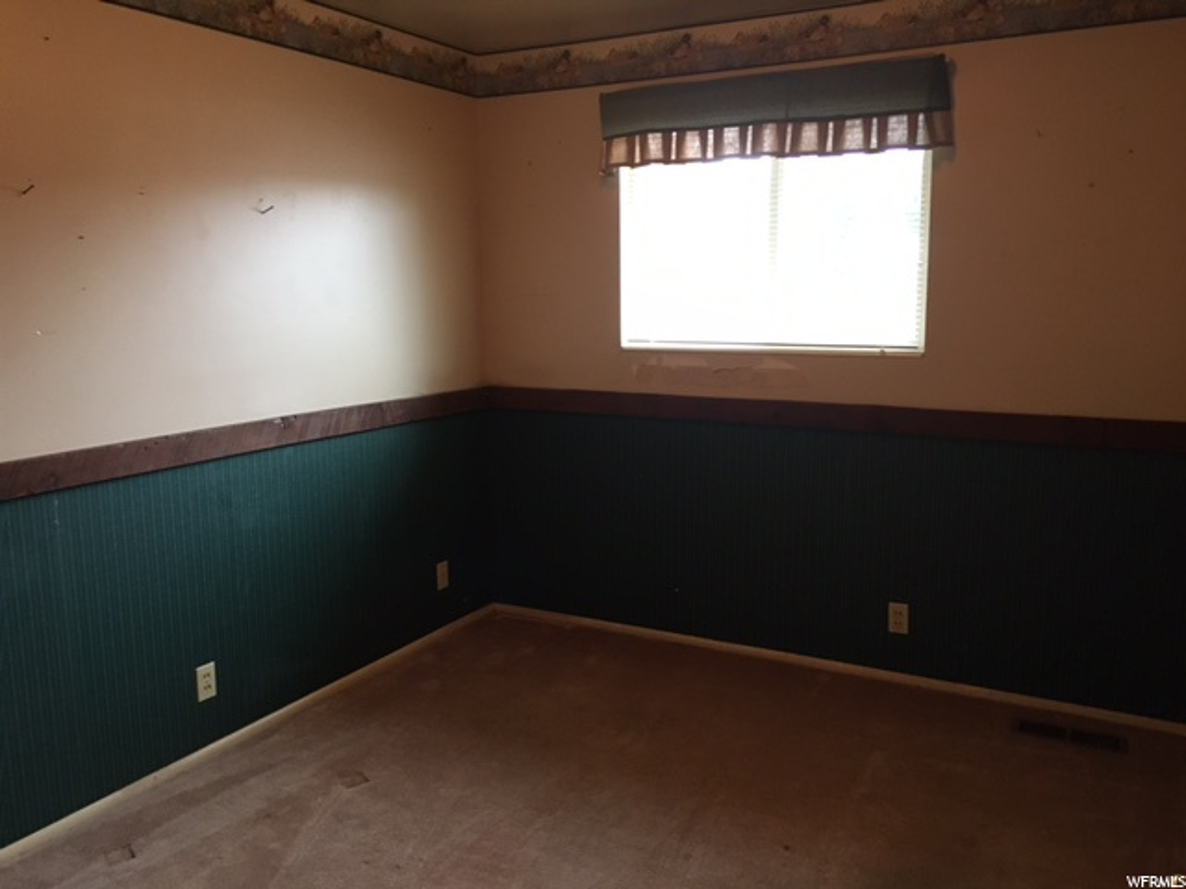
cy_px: 444
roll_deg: +0.7
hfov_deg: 61.7
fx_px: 994
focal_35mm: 29
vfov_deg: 48.2
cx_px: 593
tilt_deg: -9.0
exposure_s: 1/30
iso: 200
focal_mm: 4.15
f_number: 2.2
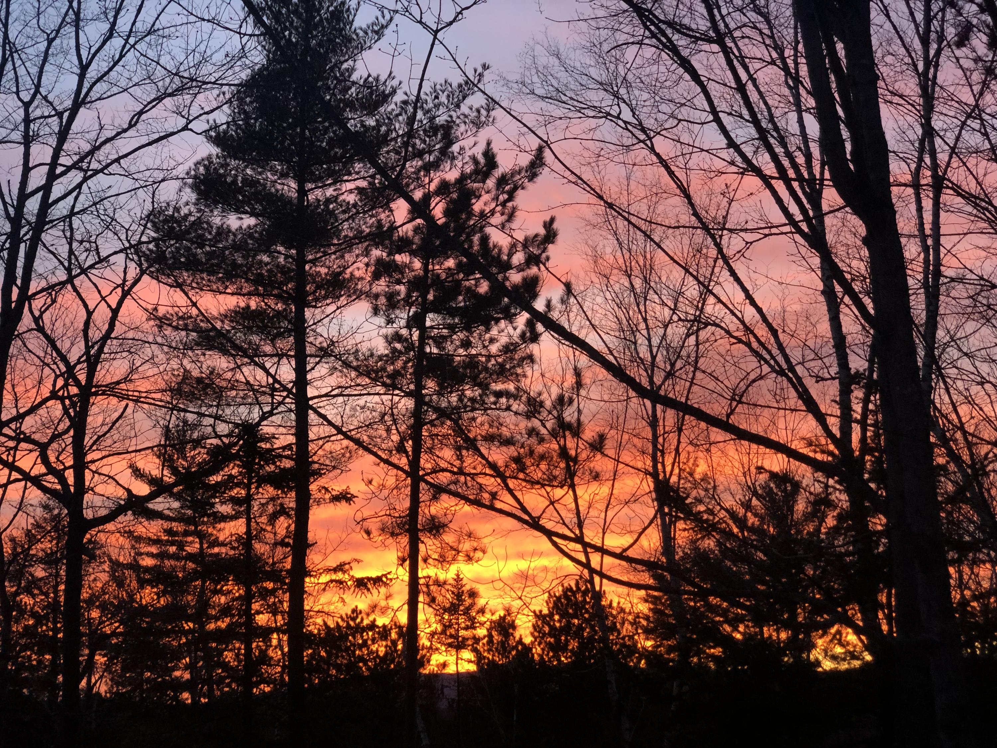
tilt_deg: +11.9
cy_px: 374
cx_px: 498
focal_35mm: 52
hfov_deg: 36.8
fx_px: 1498
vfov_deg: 28.0
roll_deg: +1.7
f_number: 2.4
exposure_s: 1/60
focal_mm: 6
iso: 50
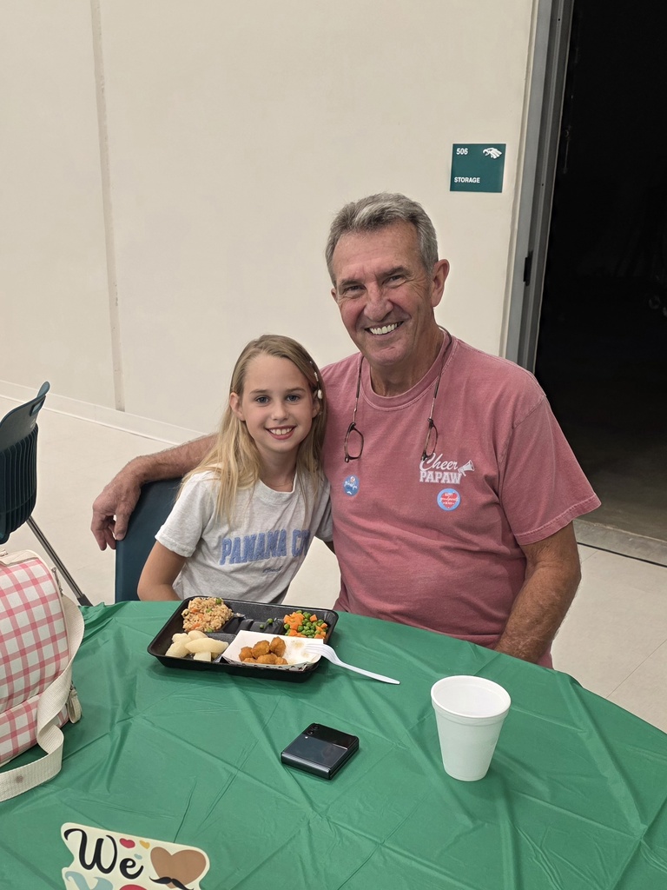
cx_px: 334
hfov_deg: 58.9
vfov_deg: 73.9
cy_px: 445
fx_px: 591
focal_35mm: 23
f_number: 1.7
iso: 200
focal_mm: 6.3
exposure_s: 1/182
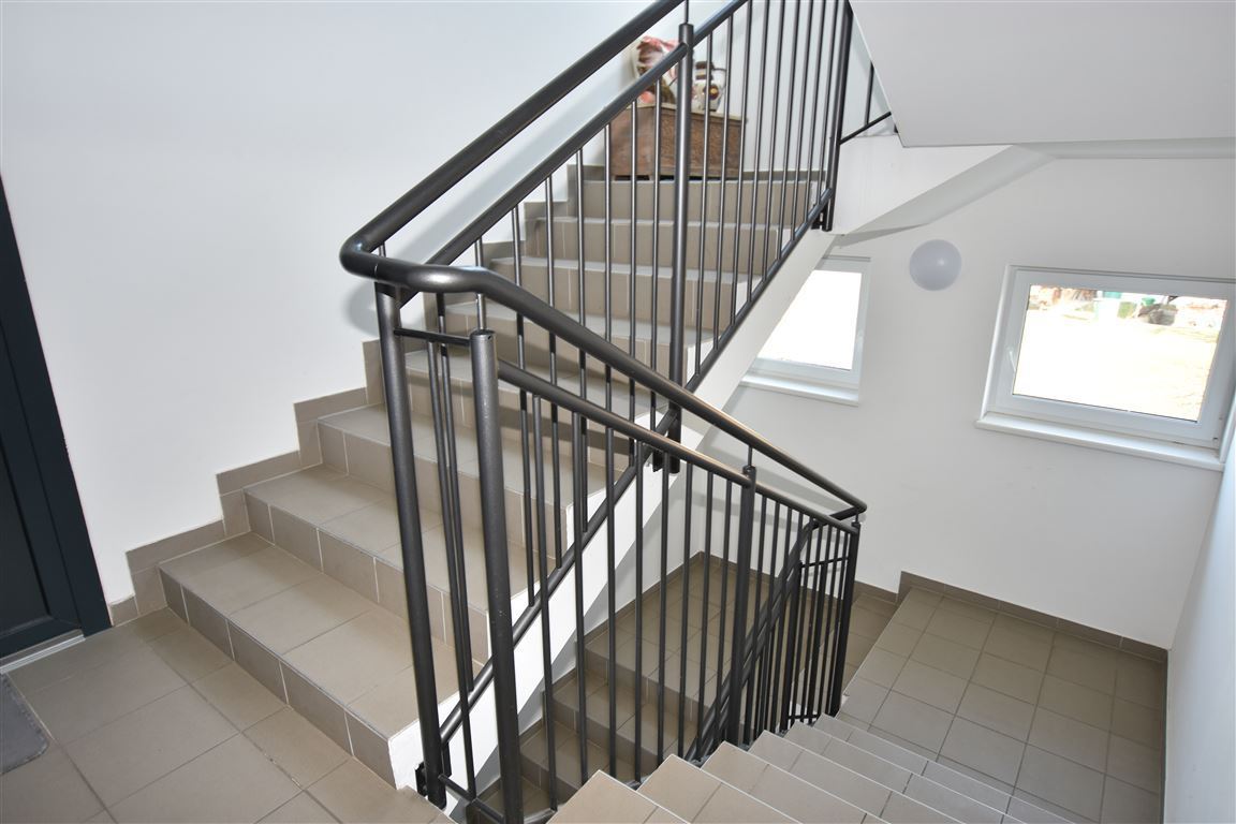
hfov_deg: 81.2
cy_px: 412
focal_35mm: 21
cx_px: 618
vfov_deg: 59.5
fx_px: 721
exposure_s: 1/60
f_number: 4
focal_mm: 14
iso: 320
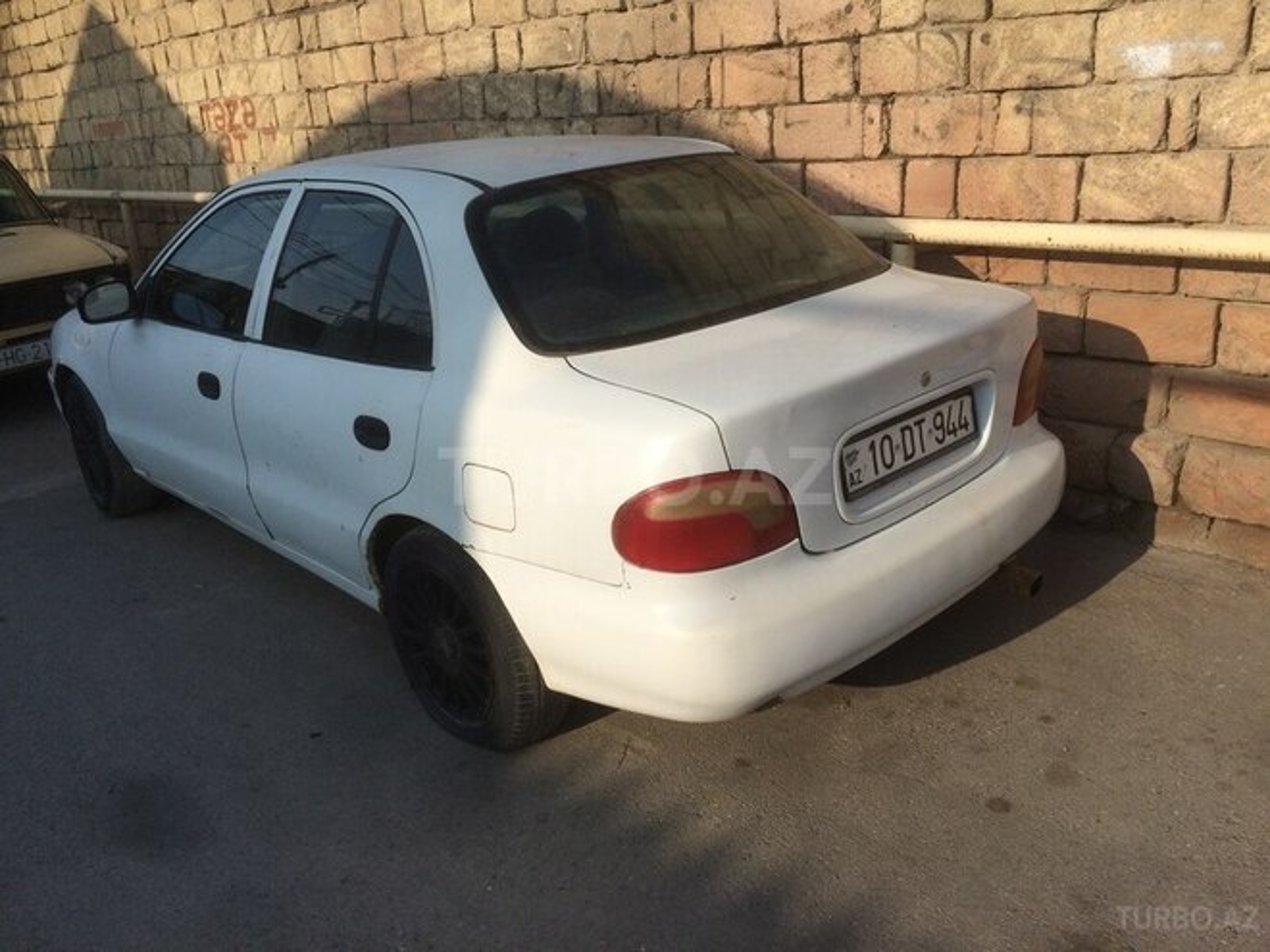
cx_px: 635
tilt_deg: -18.4
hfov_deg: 61.7
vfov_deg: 48.2
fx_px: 1064
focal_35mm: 29
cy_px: 476
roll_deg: +2.8
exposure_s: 1/2564
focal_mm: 4.15
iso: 32
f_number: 2.2
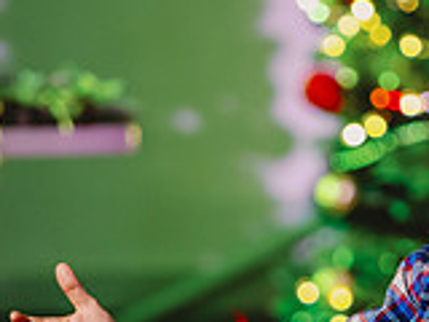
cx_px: 298
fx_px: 8427
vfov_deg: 2.2
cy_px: 342
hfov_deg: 2.9
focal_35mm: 680
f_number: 2.8
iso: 1000
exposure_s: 1/160
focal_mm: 195
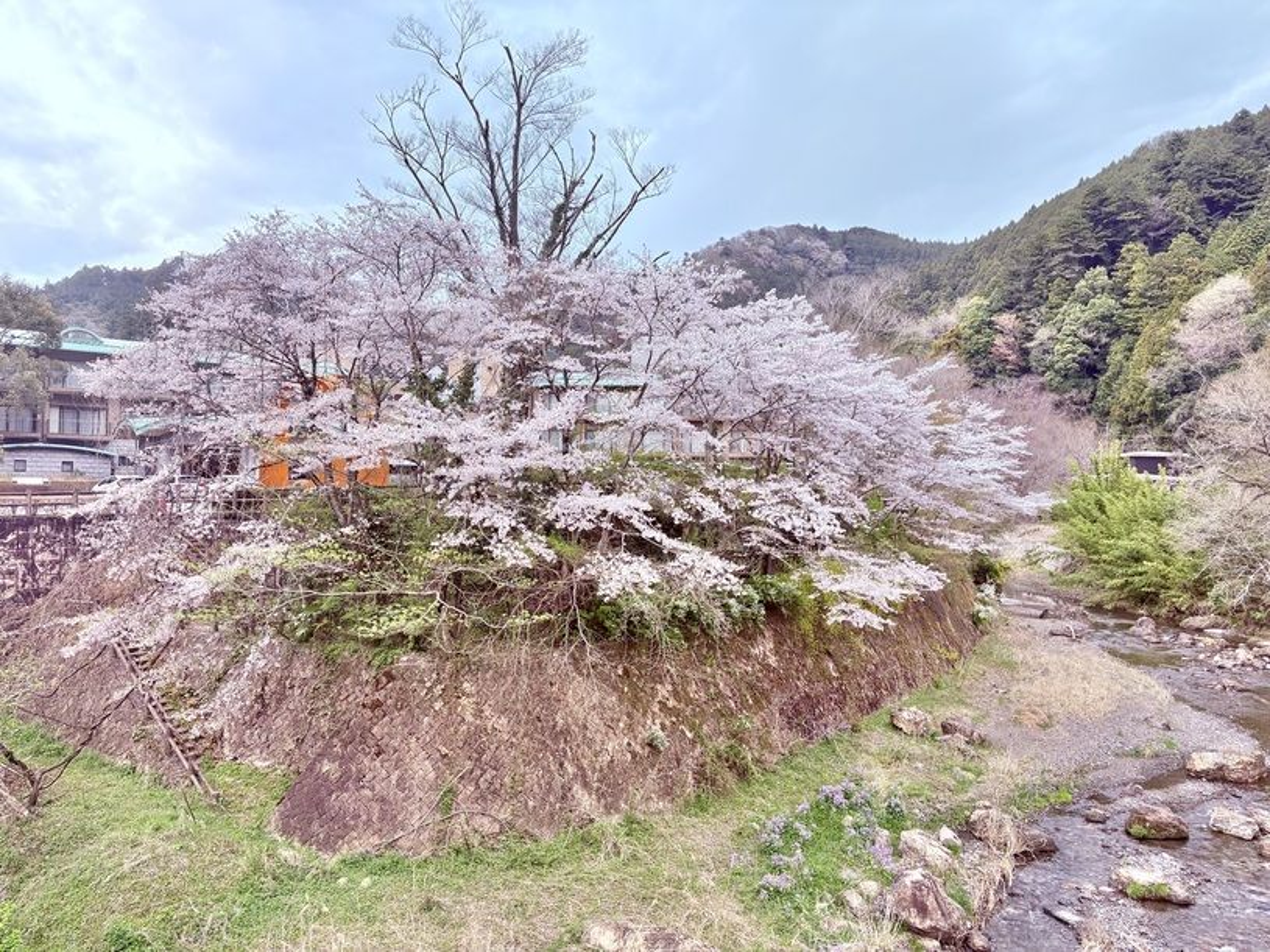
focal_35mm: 26
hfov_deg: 67.3
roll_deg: -0.7
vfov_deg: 53.1
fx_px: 954
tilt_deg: +0.9
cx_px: 635
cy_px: 476
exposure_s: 1/1196
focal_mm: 5.96
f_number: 1.6
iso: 64
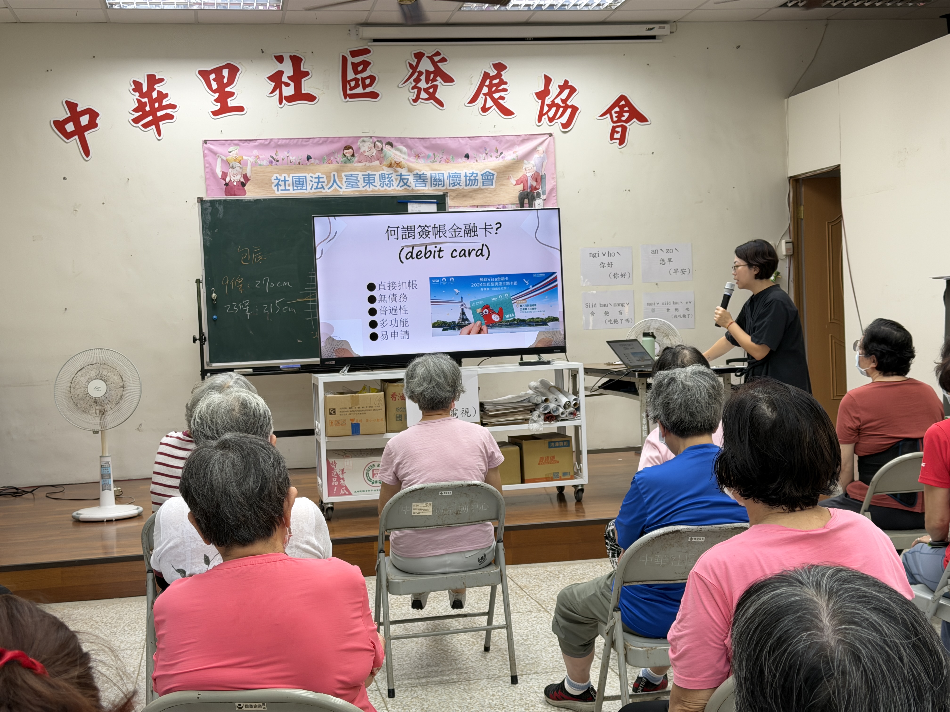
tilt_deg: -1.8
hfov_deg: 39.7
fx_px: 1317
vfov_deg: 30.3
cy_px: 356
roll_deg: +3.0
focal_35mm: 48
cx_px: 475
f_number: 1.78
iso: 80
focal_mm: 6.76
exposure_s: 1/120
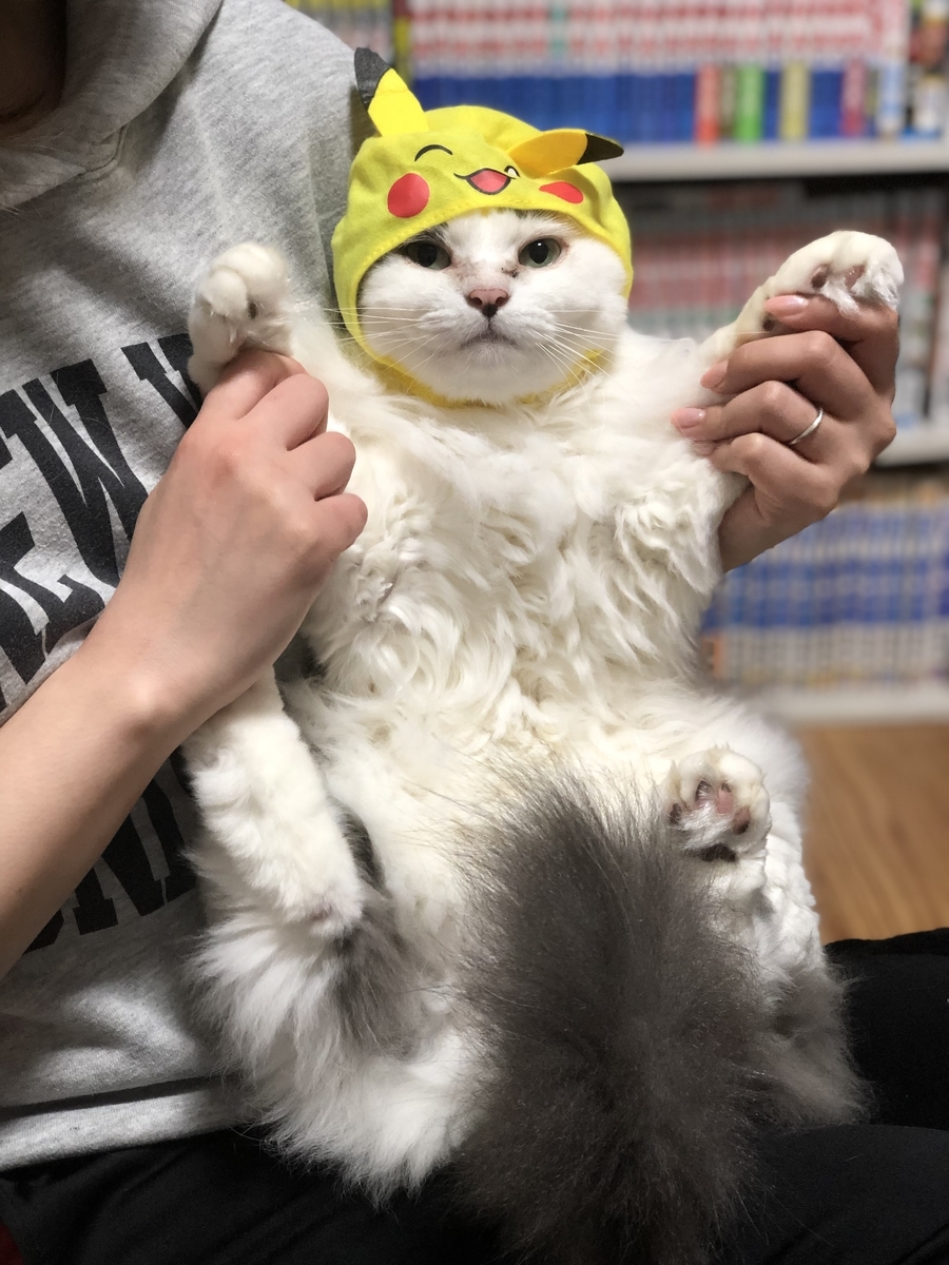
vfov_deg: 36.8
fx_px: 1901
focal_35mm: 52
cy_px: 632
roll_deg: +0.3
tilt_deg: -19.4
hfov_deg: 28.0
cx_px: 474
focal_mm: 6
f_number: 2.4
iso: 100
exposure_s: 1/30
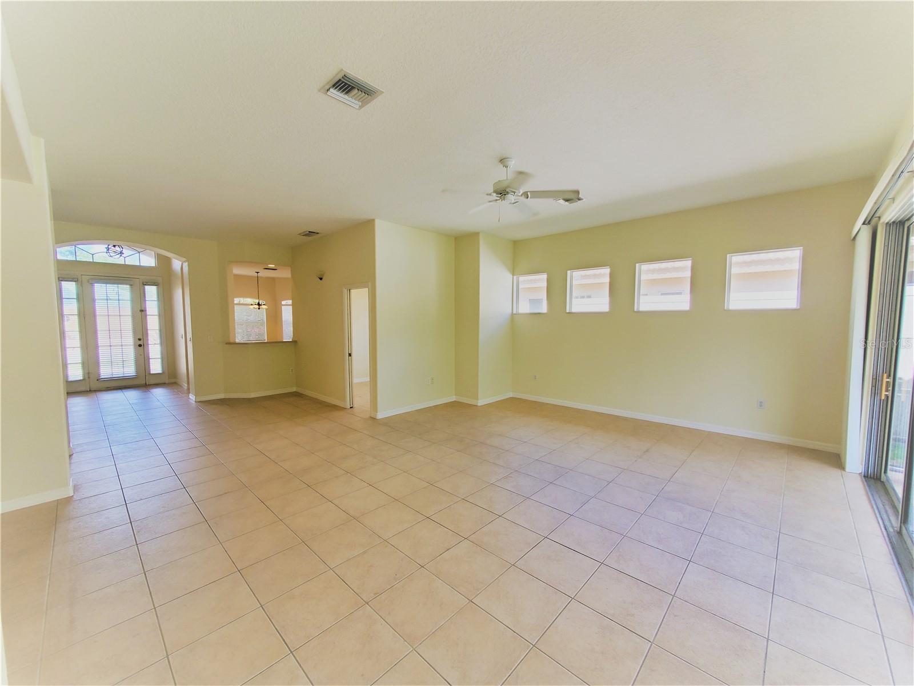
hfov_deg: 106.2
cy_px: 343
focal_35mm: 13
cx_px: 457
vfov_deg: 89.9
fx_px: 343
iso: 64
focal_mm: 1.8
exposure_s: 1/60
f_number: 2.2
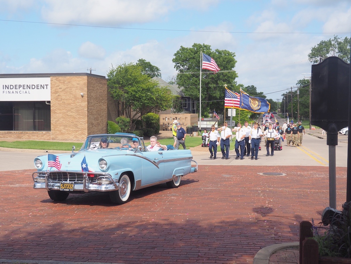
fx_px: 507
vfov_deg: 29.1
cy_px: 132
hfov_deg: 38.2
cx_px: 176
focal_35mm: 50
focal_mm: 25
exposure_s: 1/800
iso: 200
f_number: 5.6
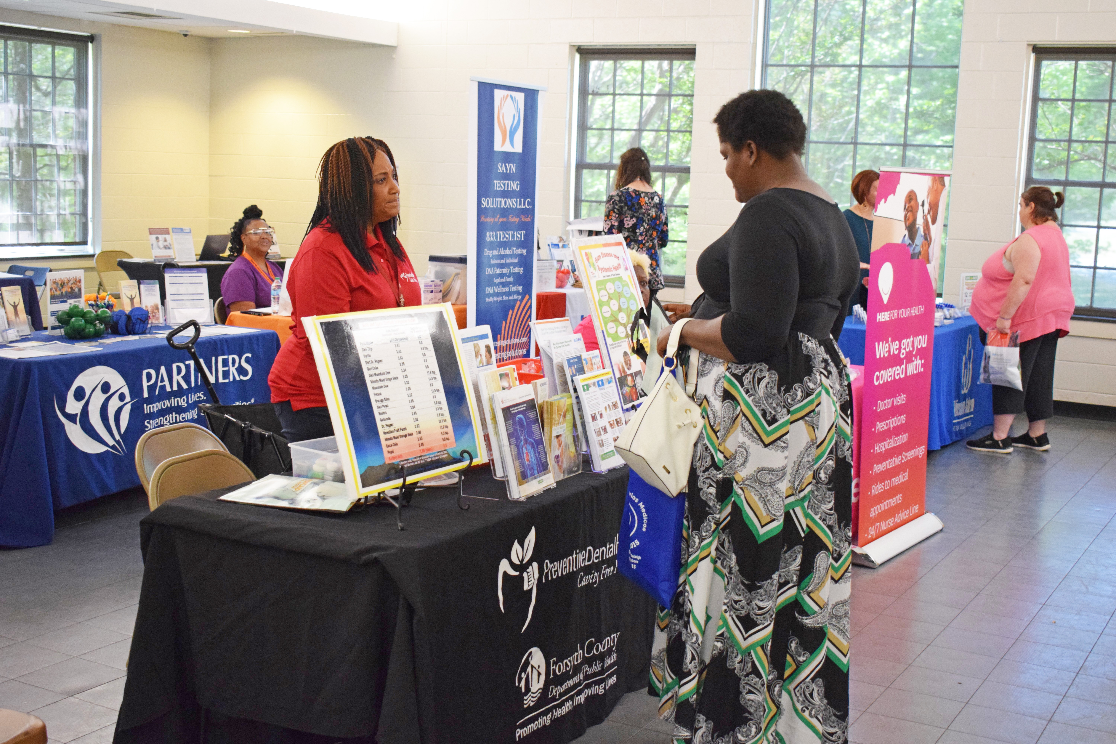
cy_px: 372
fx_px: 1426
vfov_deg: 29.2
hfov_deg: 42.7
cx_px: 558
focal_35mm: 46
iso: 2500
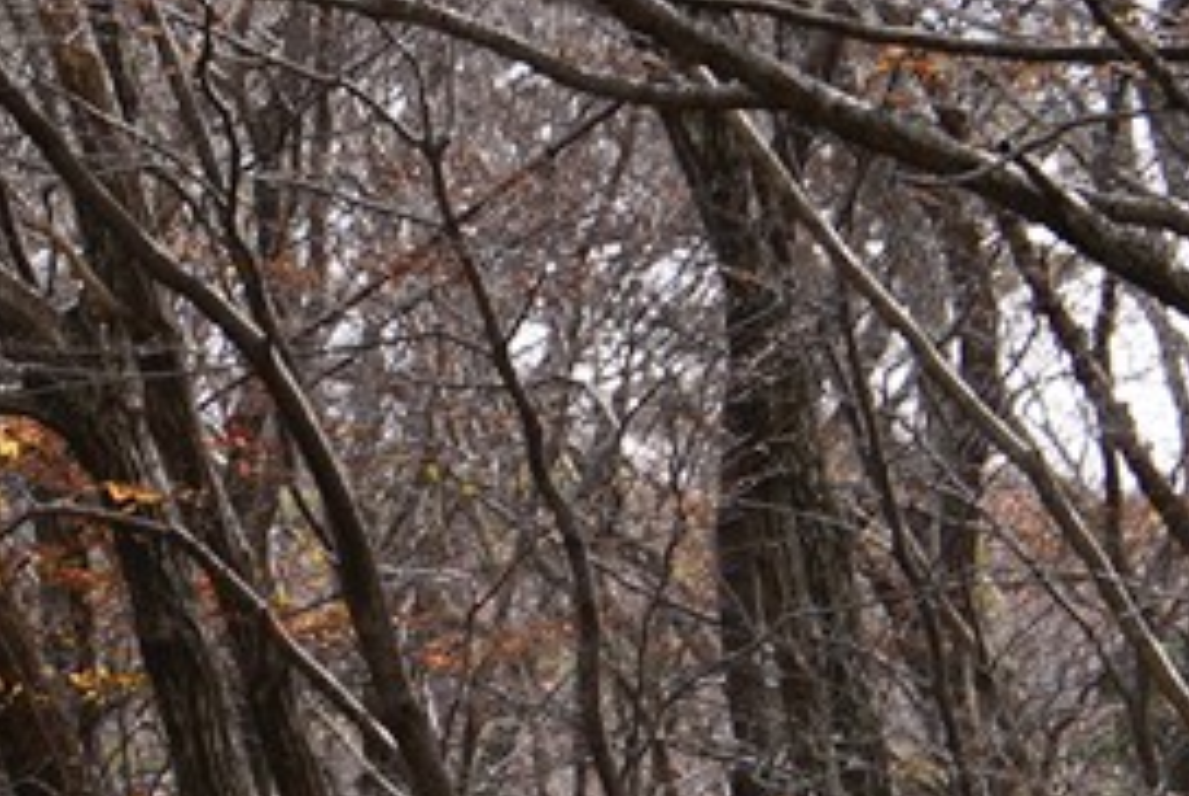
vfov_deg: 5.4
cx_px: -2094
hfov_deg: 7.3
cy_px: 389
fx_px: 8497
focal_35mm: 257
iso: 100
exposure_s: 1/100
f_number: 8
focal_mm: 35
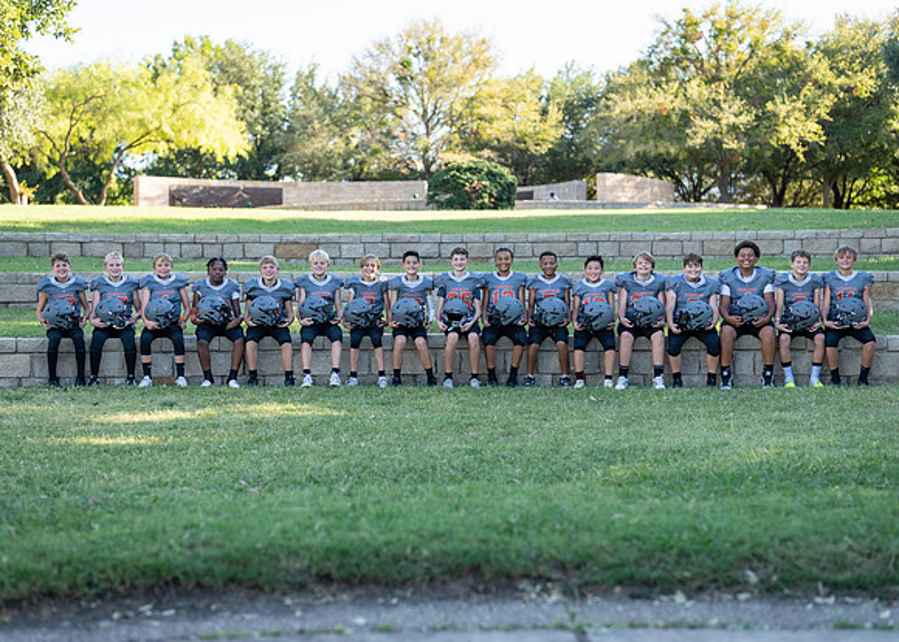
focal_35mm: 57
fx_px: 1458
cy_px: 337
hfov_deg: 34.3
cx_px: 437
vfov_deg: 24.8
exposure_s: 1/640
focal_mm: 50
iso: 100
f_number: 1.6
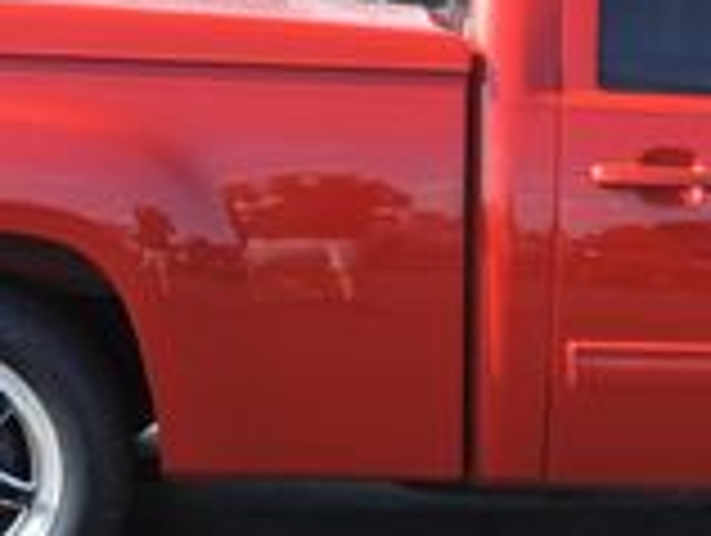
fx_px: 1995
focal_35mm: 97
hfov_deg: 20.1
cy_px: 374
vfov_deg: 15.2
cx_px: 500
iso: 80
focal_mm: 4.3
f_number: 3
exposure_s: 1/320
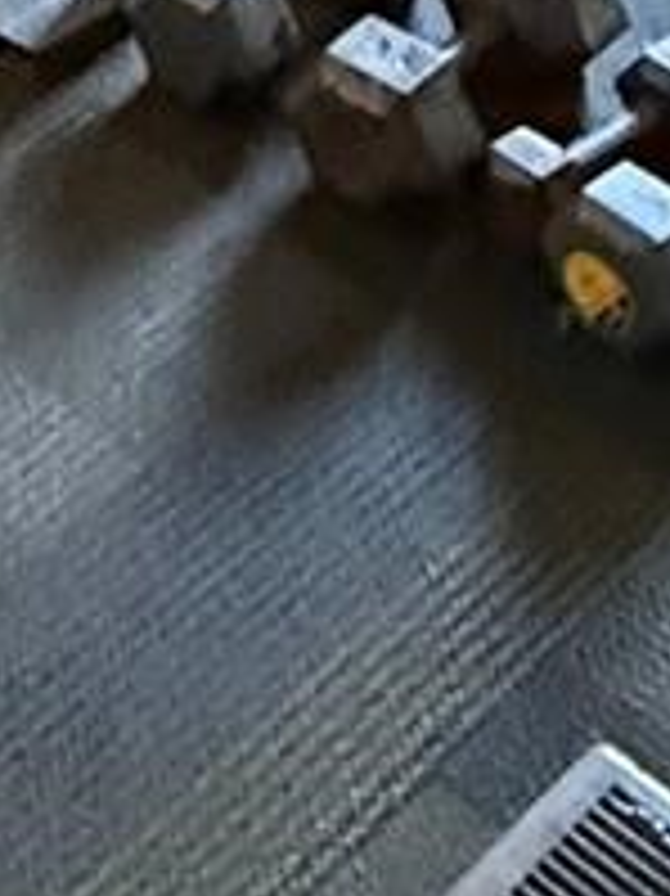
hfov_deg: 12.6
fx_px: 2790
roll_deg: +1.7
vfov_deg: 14.3
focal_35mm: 108
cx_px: -513
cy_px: -1040
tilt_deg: -13.3
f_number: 2.2
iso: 1000
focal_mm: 2.22
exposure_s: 1/60
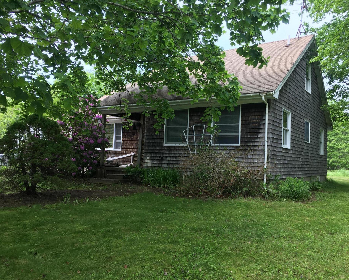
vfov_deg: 47.1
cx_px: 190
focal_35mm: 31
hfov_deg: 57.1
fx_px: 320
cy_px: 142
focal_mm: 4.15
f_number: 2.2
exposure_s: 1/191
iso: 25
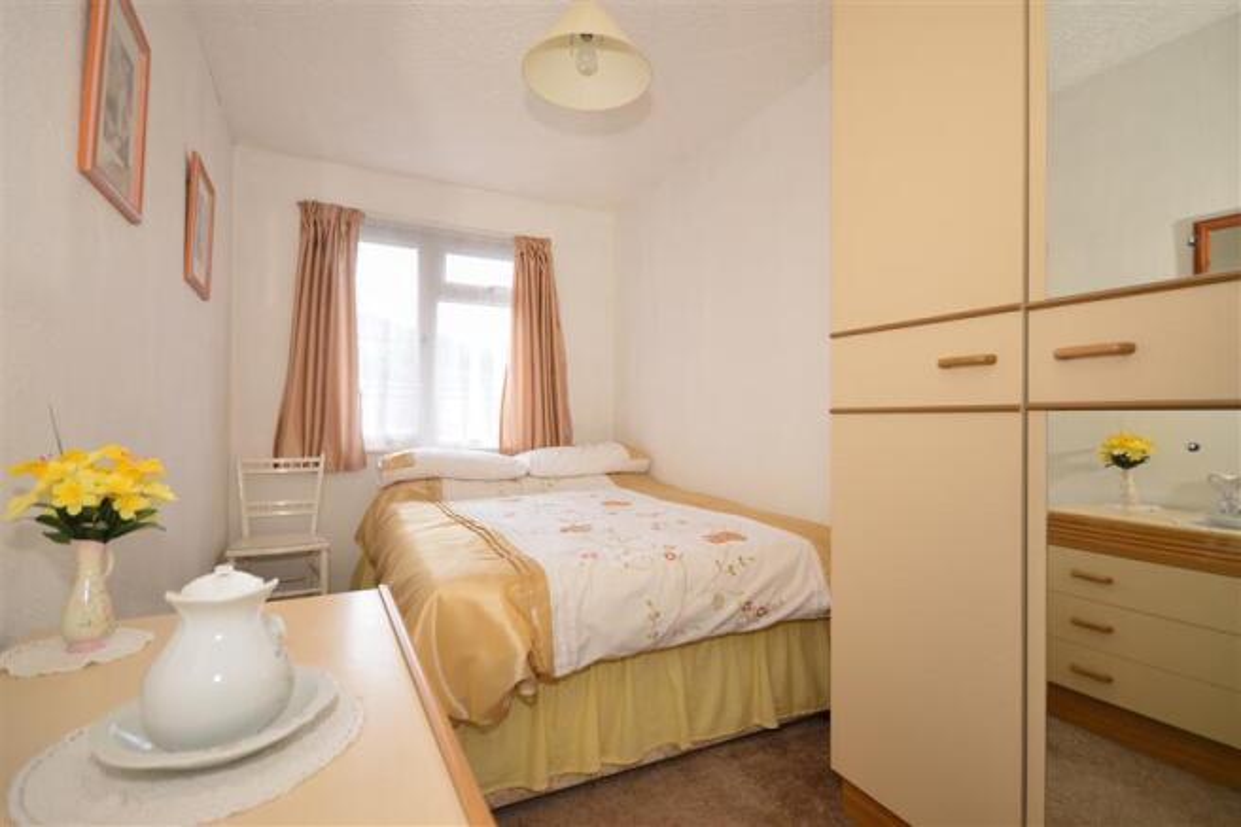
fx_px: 594
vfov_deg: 69.6
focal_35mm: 17
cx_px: 620
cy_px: 414
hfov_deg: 92.5
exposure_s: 1/15
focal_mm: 11.5
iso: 200
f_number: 5.6
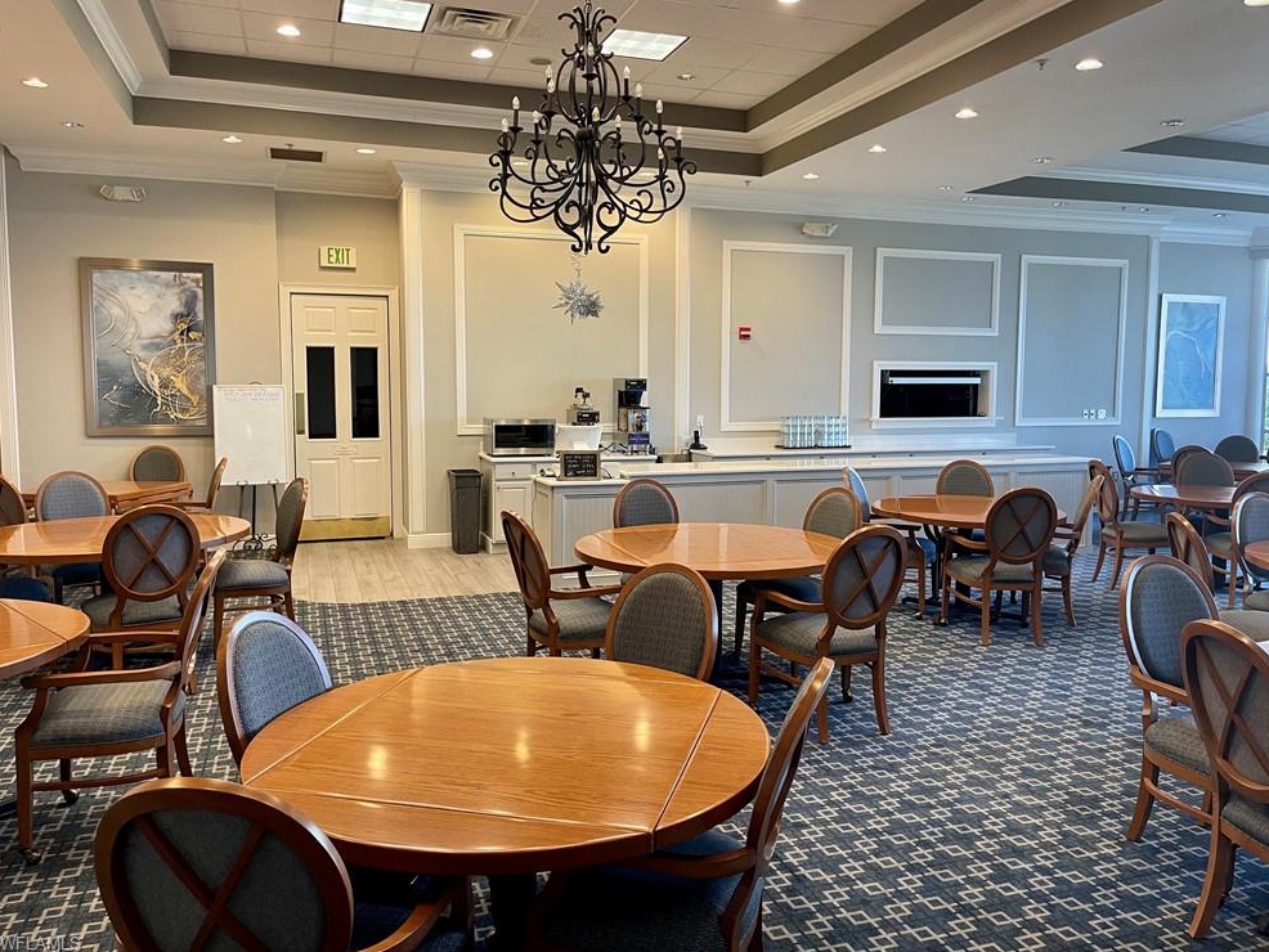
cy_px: 462
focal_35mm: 27
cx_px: 645
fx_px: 990
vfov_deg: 51.4
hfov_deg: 65.3
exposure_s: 1/60
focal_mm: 5.1
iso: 125
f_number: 1.6
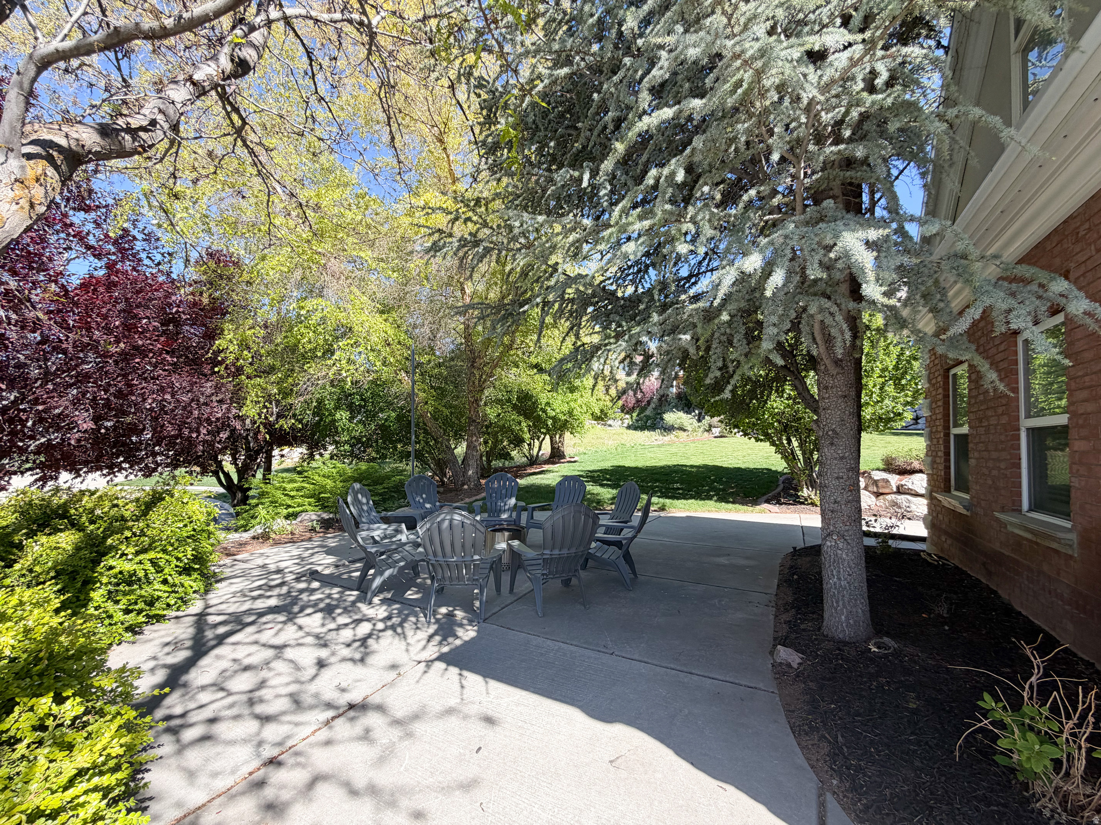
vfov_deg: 85.7
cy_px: 412
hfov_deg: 102.1
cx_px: 550
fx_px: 445
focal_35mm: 14
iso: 50
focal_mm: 2.22
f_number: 2.2
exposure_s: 1/500
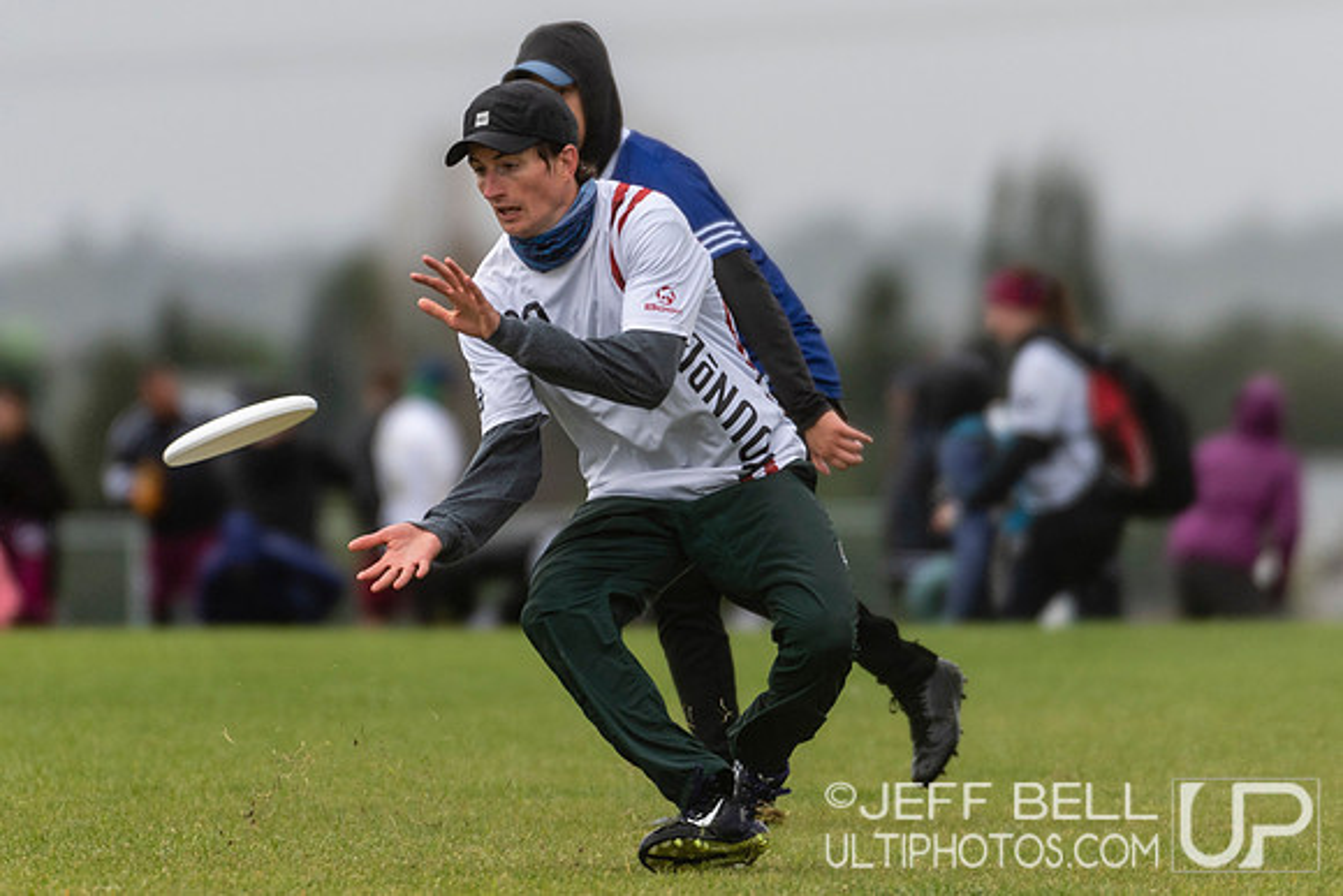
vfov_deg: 1.5
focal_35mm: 922
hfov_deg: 2.2
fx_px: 34420
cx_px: 672
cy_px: 207
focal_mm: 400
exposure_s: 1/1000
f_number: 4
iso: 140
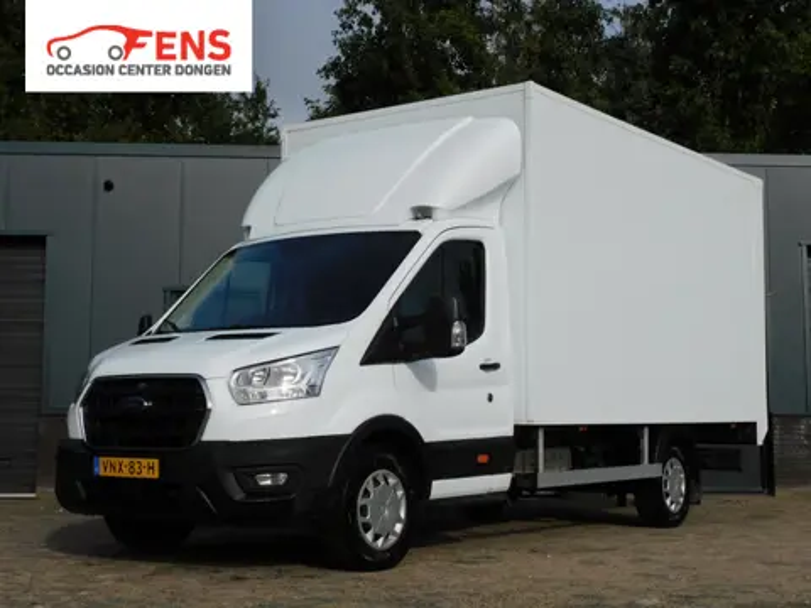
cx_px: 406
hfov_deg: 34.9
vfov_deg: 26.6
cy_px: 304
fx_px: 1289
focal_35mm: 55
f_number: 5
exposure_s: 1/1600
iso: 125
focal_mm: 9.9
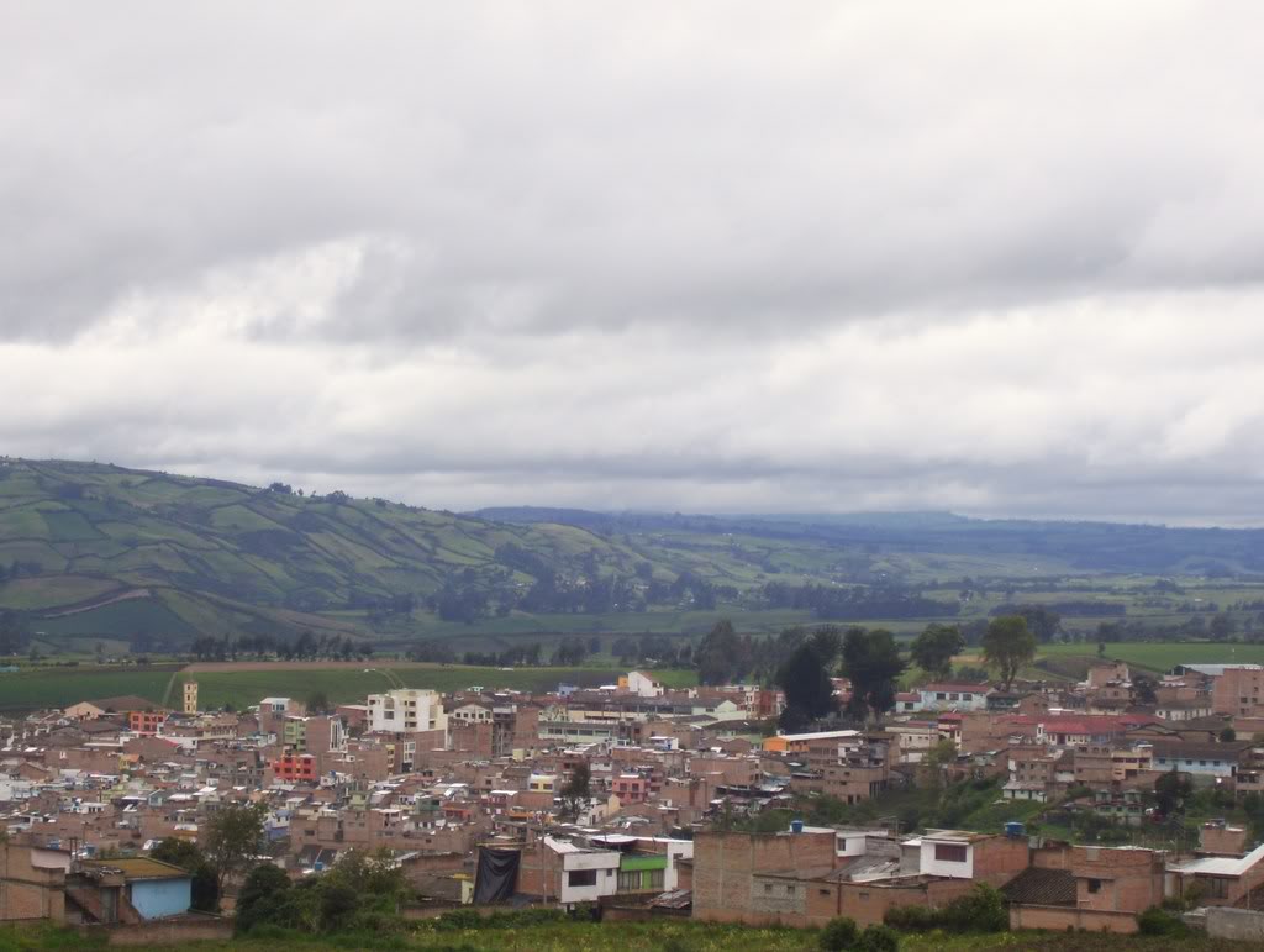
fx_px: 3949
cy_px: 476
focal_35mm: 108
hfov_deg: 18.2
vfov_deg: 13.7
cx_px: 632
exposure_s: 1/400
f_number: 4.6
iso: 80
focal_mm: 18
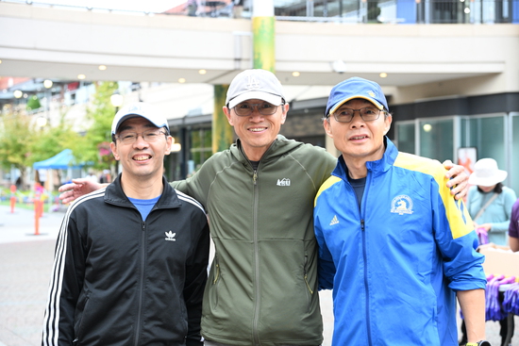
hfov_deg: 36.9
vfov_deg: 25.1
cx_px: 260
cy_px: 173
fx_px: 779
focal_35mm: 54
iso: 1600
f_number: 4
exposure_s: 1/200
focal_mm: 54
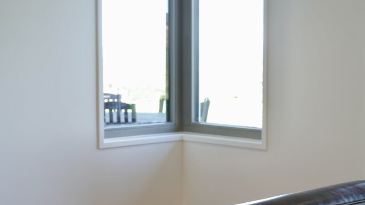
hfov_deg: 26.8
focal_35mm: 79
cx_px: 182
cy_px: 137
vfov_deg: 15.3
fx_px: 765
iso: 160
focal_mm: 18.21
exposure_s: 1/50
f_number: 3.2
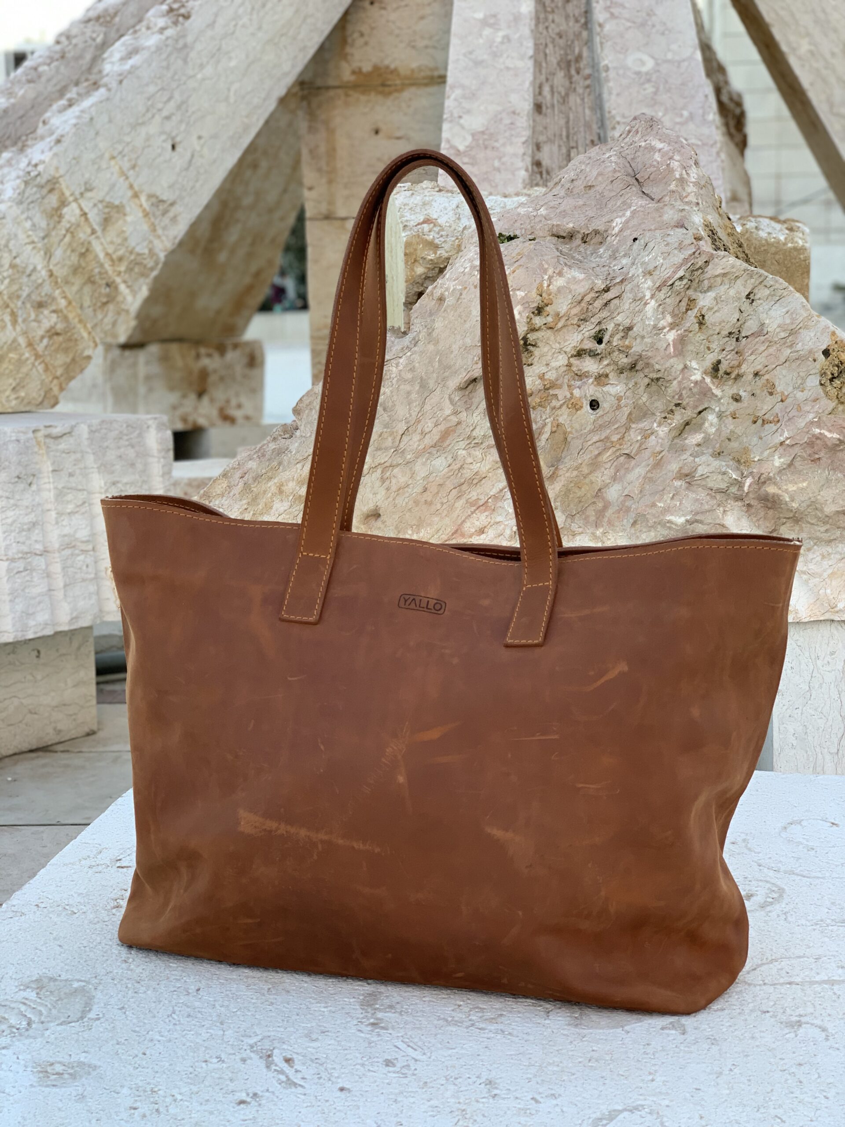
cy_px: 564
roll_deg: +1.6
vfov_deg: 36.8
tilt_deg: -7.9
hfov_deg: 28.0
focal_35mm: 52
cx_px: 422
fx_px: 1692
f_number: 2.4
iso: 40
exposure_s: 1/122
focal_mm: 6
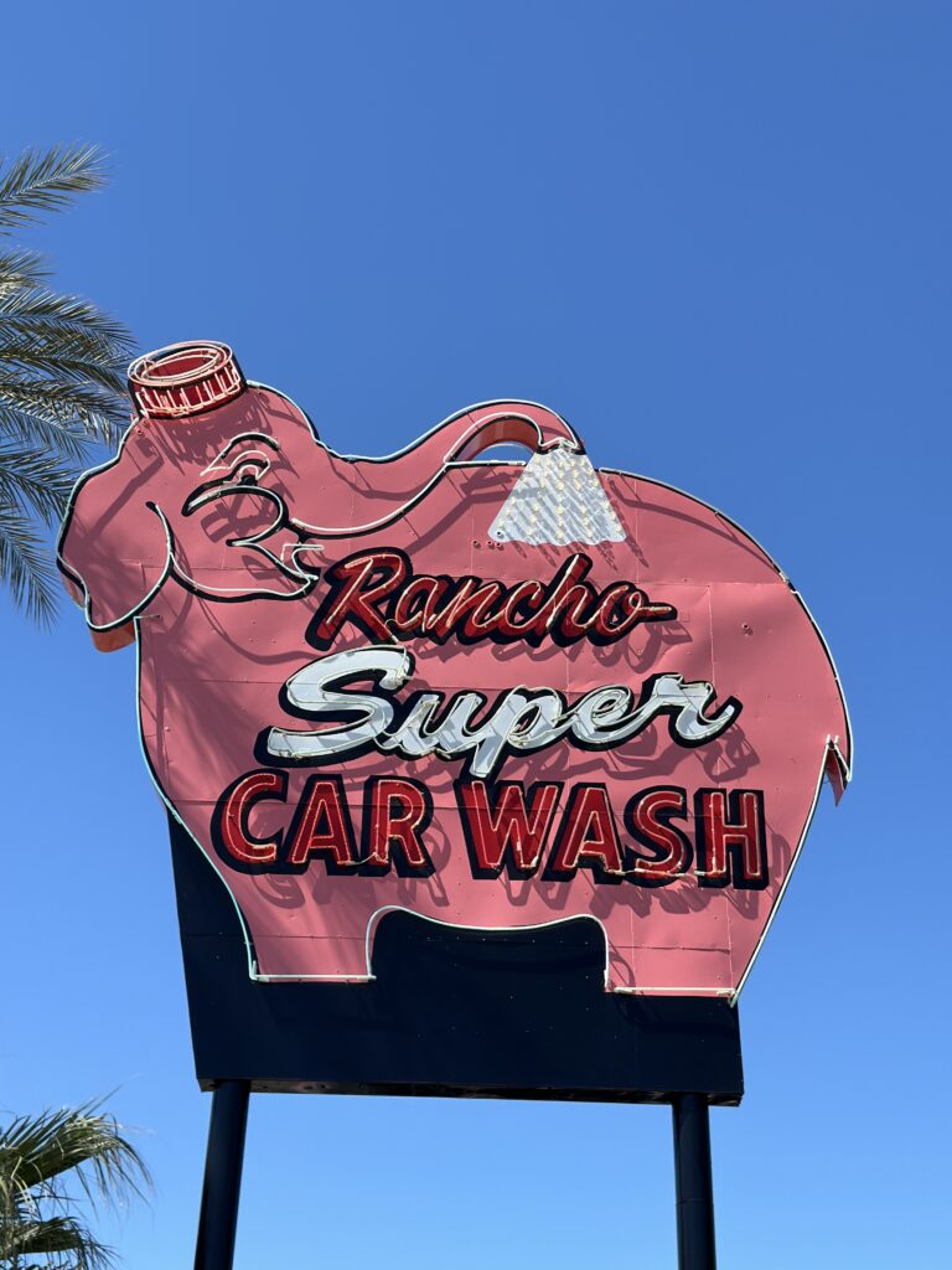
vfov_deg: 39.7
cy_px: 635
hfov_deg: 30.3
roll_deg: -1.7
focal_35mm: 48
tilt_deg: +31.9
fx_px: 1760
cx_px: 476
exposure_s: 1/4566
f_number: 1.78
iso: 100
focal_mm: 6.86
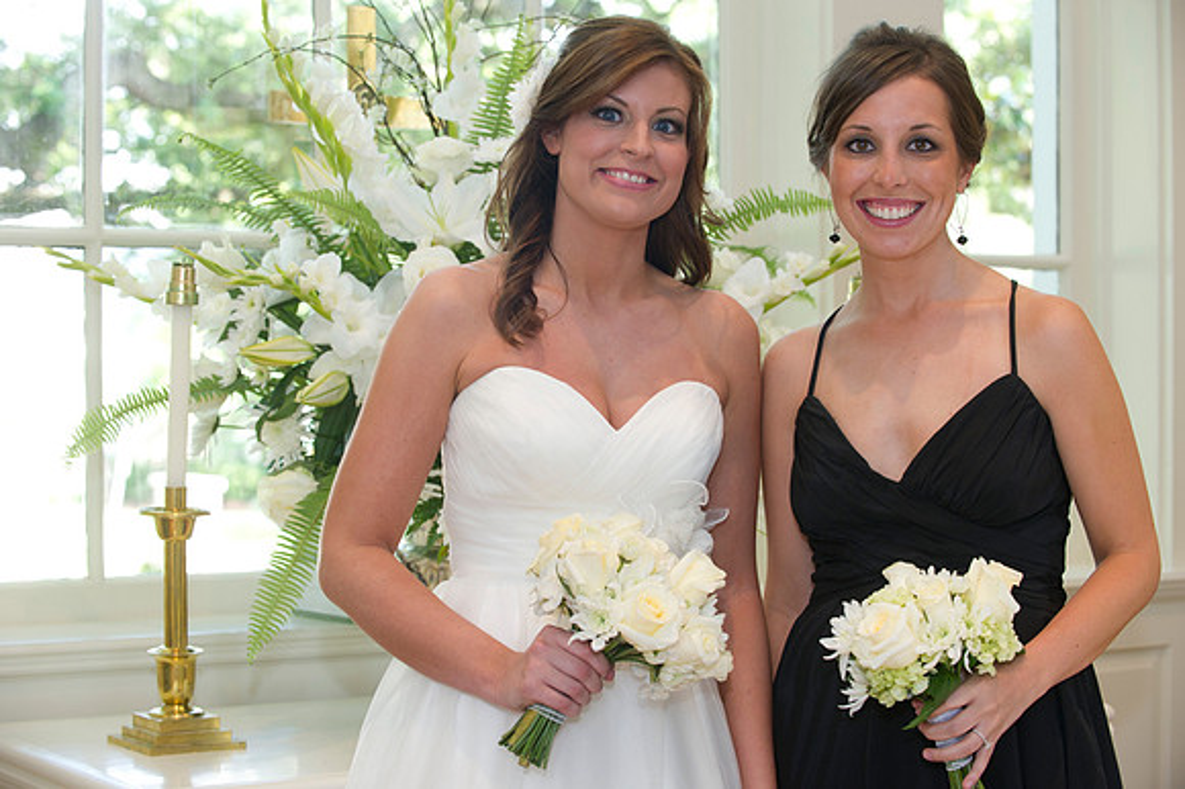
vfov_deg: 17.0
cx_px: 592
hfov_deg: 25.4
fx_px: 2632
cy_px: 394
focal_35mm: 80
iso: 800
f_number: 4.5
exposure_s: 1/80
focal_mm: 80
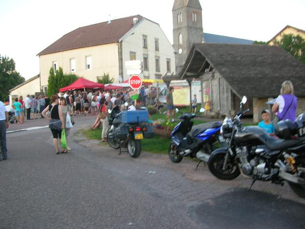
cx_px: 152
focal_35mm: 35
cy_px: 114
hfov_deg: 52.6
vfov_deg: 40.7
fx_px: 308
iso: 50
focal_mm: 5.8
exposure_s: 1/30
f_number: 2.8
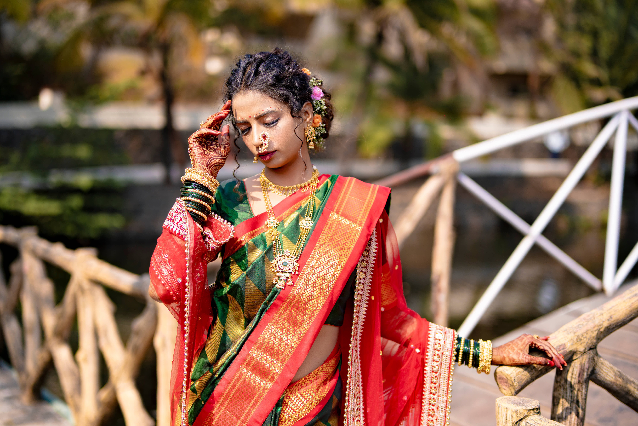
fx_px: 886
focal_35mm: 50
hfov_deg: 39.6
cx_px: 319
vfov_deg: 27.0
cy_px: 213
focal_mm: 50
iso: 80
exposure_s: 1/8000
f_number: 1.4
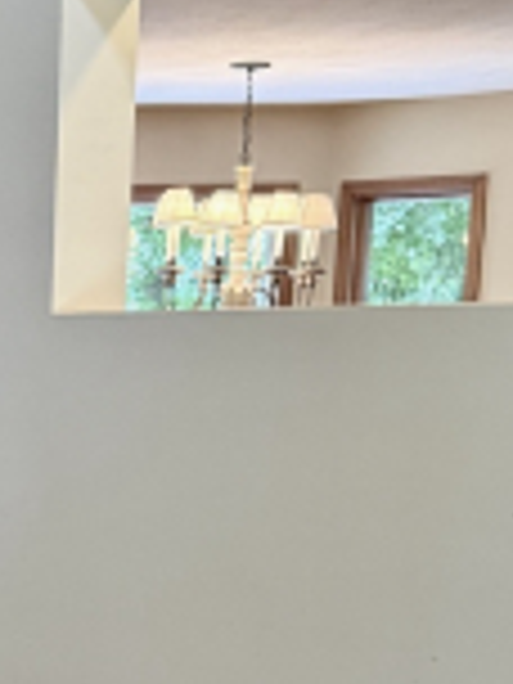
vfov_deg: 17.9
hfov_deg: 13.2
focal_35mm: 105
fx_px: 2075
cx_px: -297
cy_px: 808
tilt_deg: -13.0
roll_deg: -0.1
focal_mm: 6.76
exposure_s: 1/60
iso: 250
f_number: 1.78
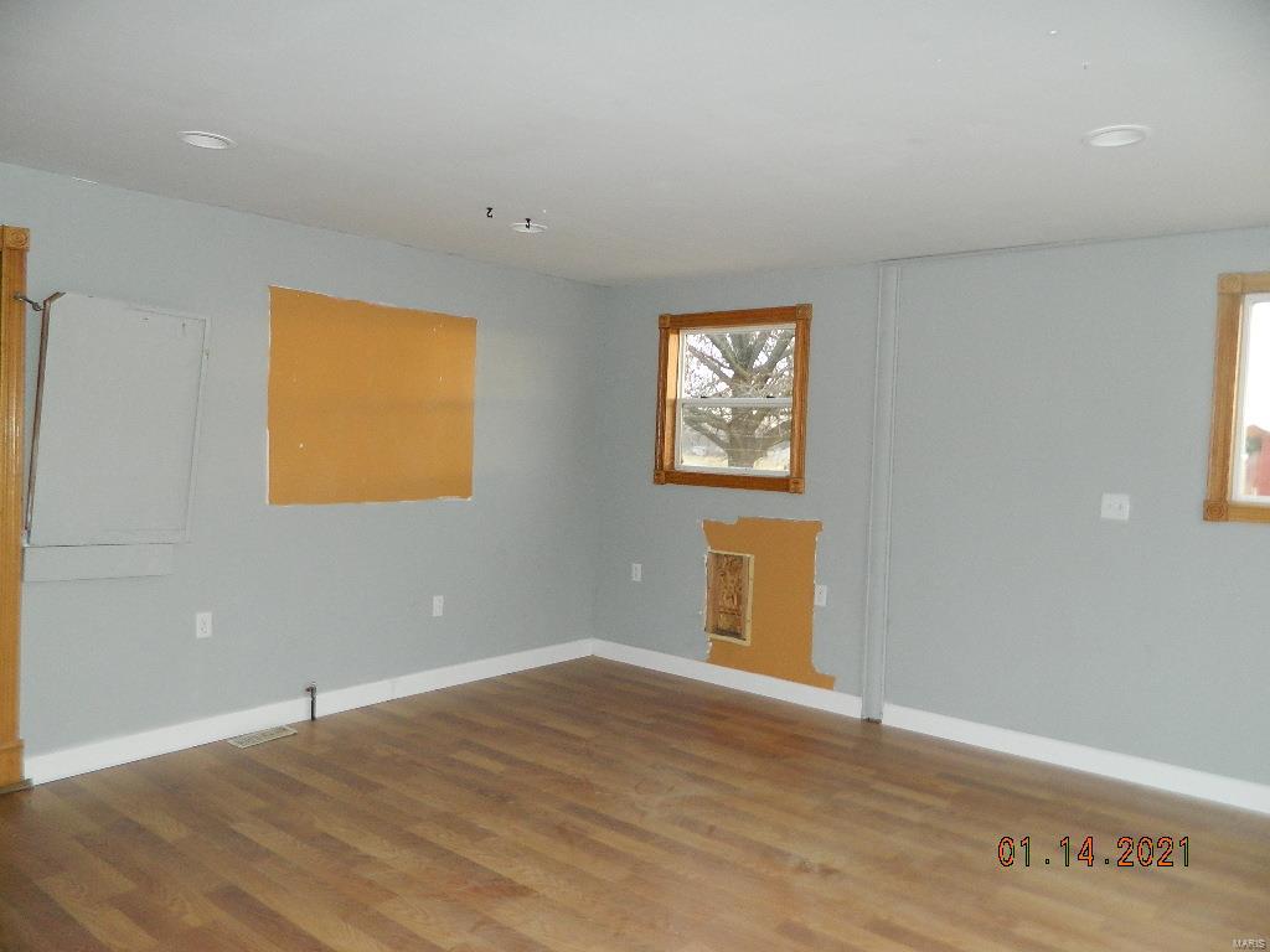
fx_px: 917
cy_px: 476
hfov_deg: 69.4
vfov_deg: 54.9
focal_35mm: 25
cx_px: 635
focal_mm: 4.5
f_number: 3.1
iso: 280
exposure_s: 1/30
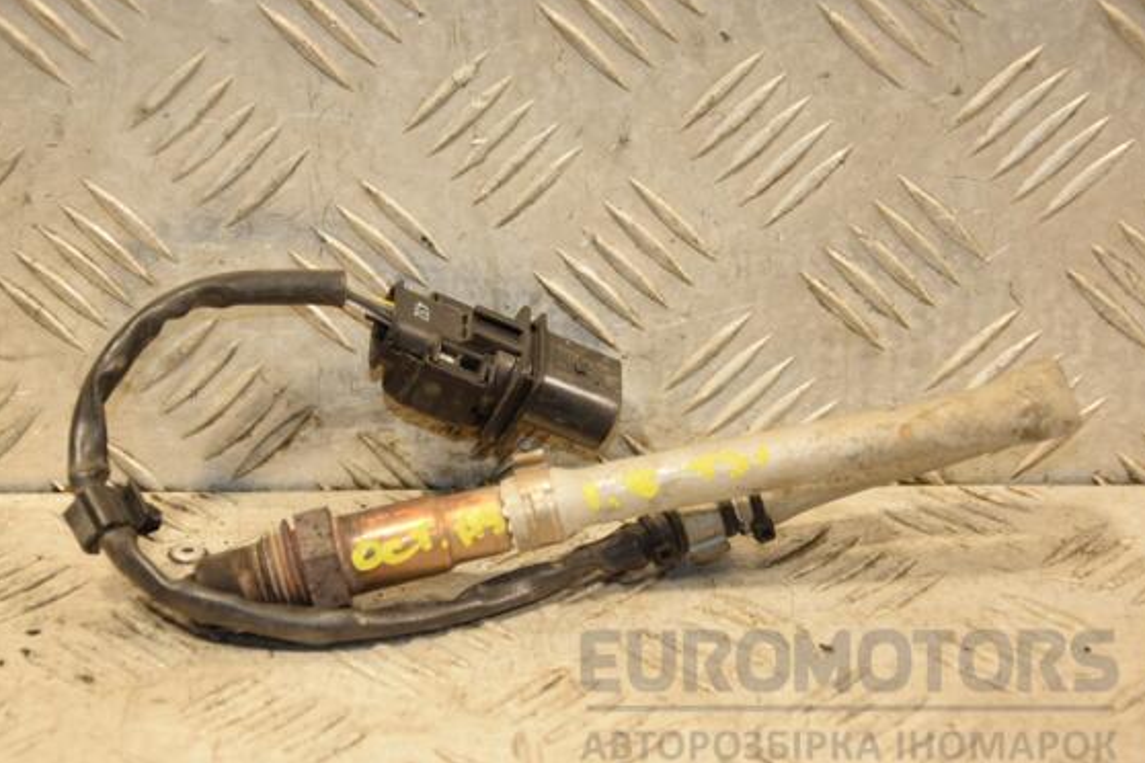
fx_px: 3180
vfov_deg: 13.7
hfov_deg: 20.4
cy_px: 388
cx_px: 542
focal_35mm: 100
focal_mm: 62
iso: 800
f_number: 5.3
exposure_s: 1/160
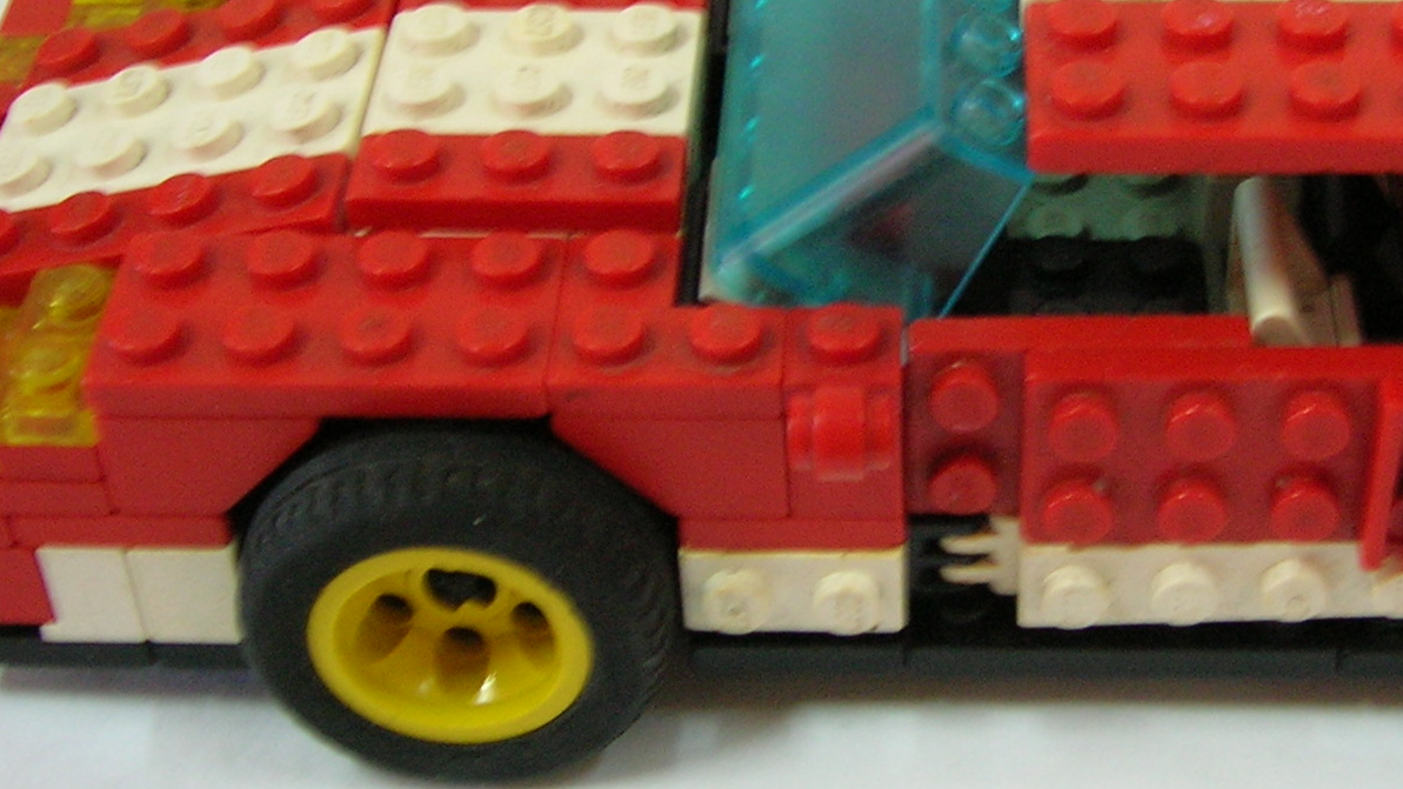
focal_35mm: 71
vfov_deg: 16.9
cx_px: 1125
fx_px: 2641
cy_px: 238
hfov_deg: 29.1
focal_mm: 5.7
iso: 100
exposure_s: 1/5.2
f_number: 2.9
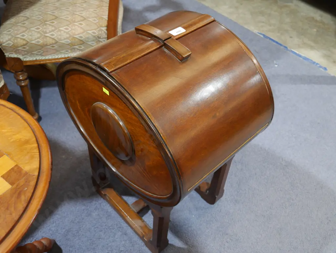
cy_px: 126
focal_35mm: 38
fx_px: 369
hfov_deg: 49.0
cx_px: 168
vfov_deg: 37.8
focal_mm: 19
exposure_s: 1/60
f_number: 4.1
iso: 800
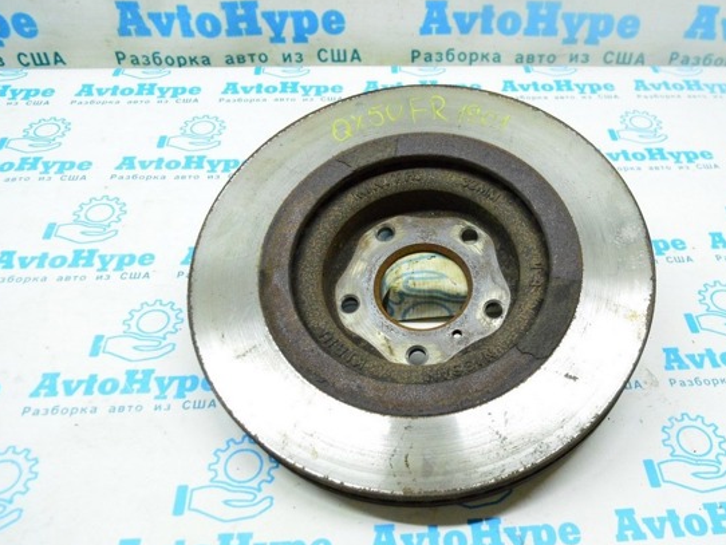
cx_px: 425
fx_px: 713
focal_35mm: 34
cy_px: 272
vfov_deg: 41.8
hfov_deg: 53.7
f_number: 6.3
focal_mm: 20
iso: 6400
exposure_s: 1/250
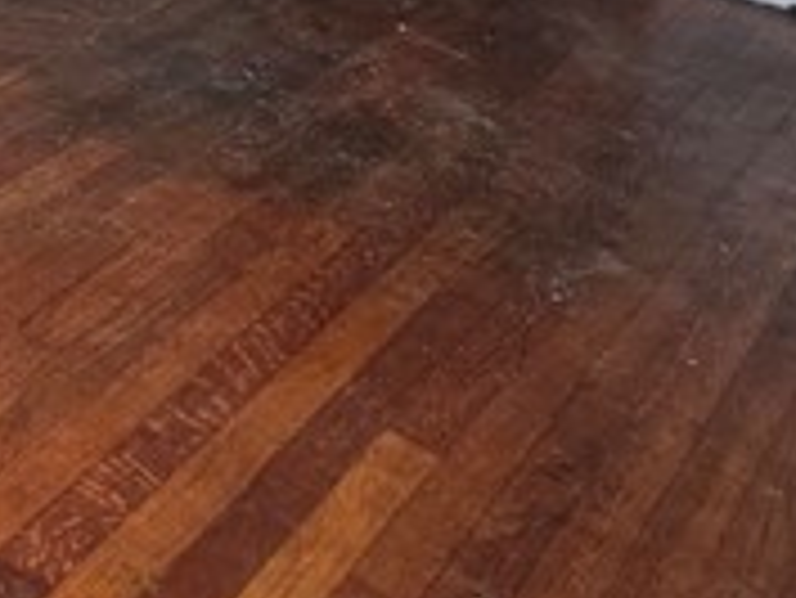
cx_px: -477
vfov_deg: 16.2
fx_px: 1726
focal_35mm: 75
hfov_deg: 21.0
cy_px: -522
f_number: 1.9
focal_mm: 2.2
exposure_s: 1/60
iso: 160
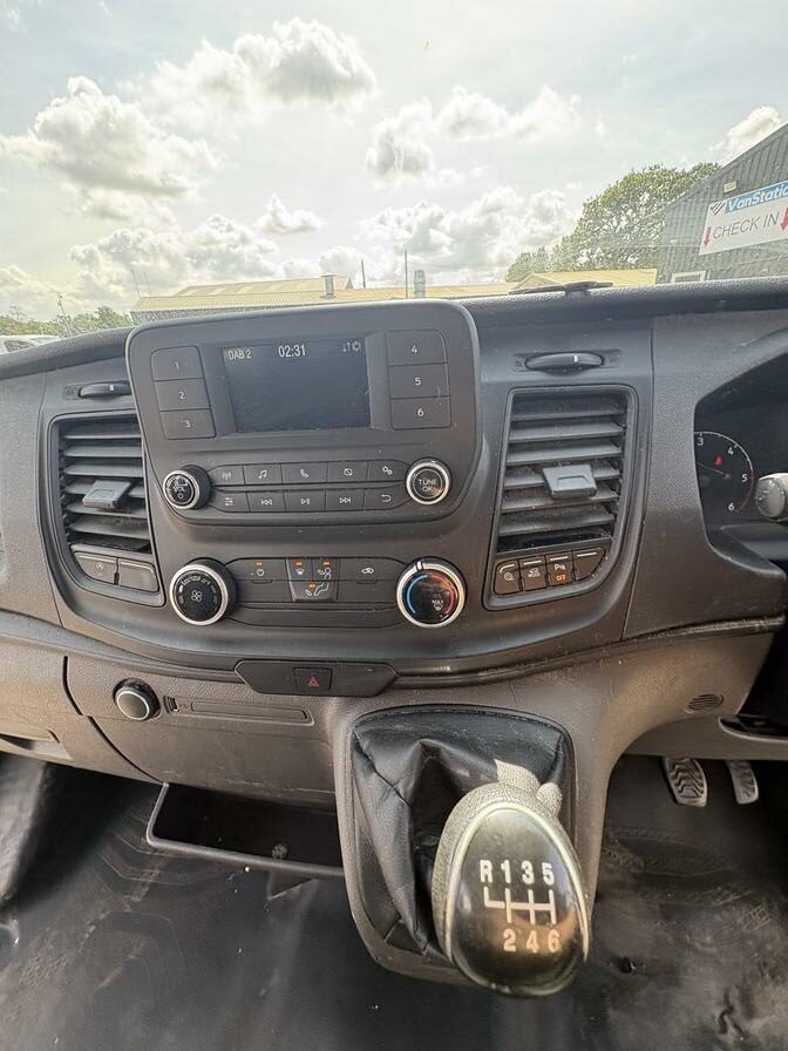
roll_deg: -1.7
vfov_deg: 102.1
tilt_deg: -30.3
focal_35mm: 14
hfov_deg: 85.7
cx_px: 394
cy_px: 526
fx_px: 425
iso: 80
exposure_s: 1/139
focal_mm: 2.22
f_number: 2.2
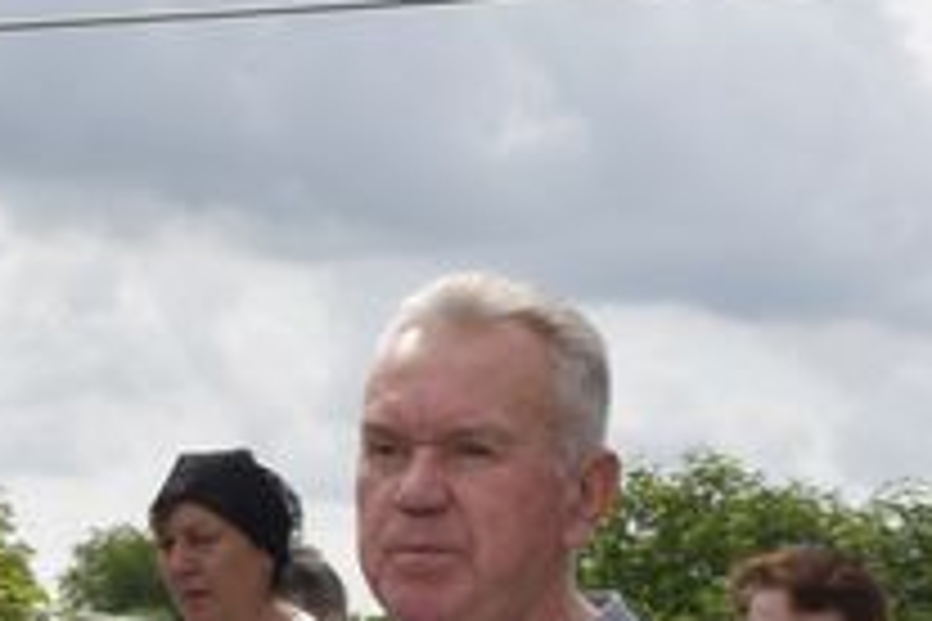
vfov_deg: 9.8
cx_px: -108
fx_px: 3516
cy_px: 884
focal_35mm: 136
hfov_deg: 14.7
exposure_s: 1/200
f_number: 9
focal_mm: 25
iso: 100
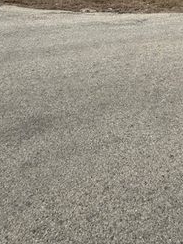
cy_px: -84
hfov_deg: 35.6
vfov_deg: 33.4
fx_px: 268
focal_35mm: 38
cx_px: 162
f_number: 2.2
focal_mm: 2.22
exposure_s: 1/482
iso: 50
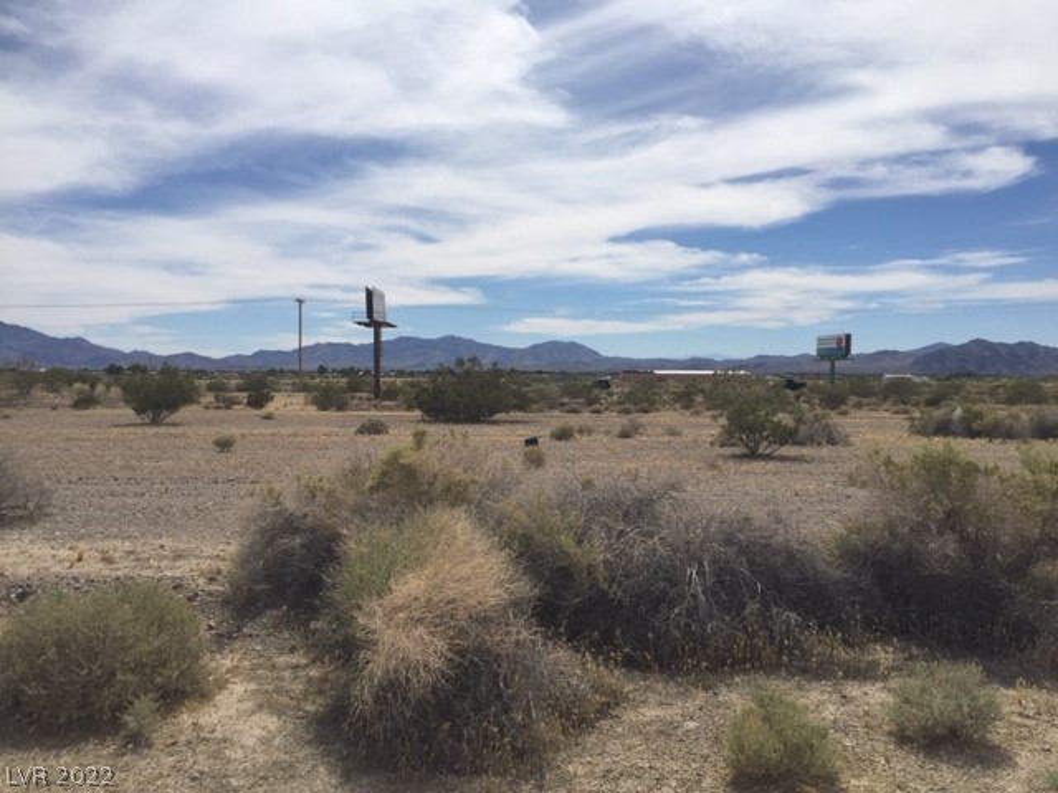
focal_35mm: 29
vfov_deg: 48.2
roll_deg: -0.8
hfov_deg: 61.7
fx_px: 886
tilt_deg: -1.9
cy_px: 396
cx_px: 529
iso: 32
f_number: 2.2
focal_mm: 4.15
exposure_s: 1/4950
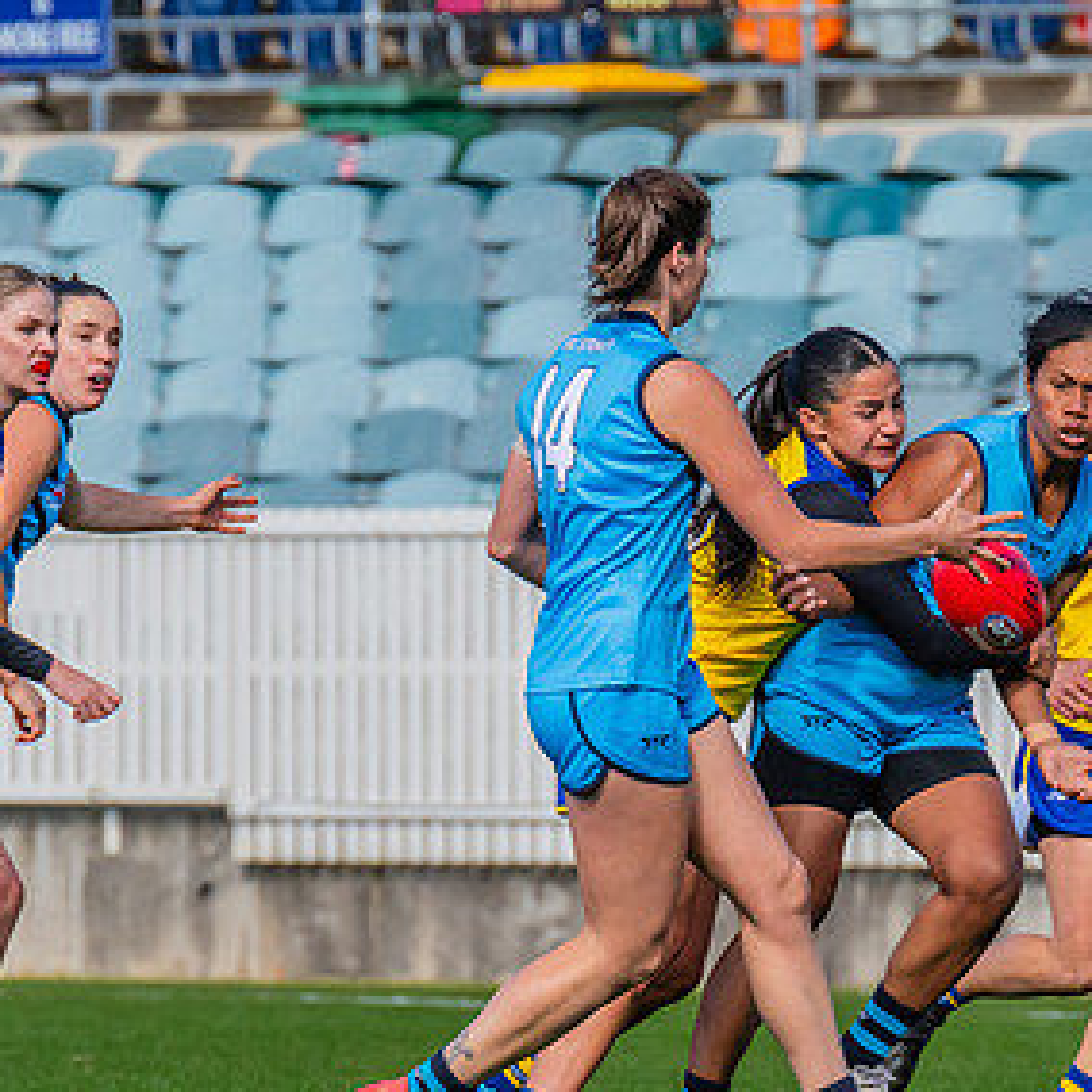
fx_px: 33977
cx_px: 907
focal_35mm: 952
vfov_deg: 1.8
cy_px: 804
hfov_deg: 1.8
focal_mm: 420
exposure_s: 1/1250
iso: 800
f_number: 8
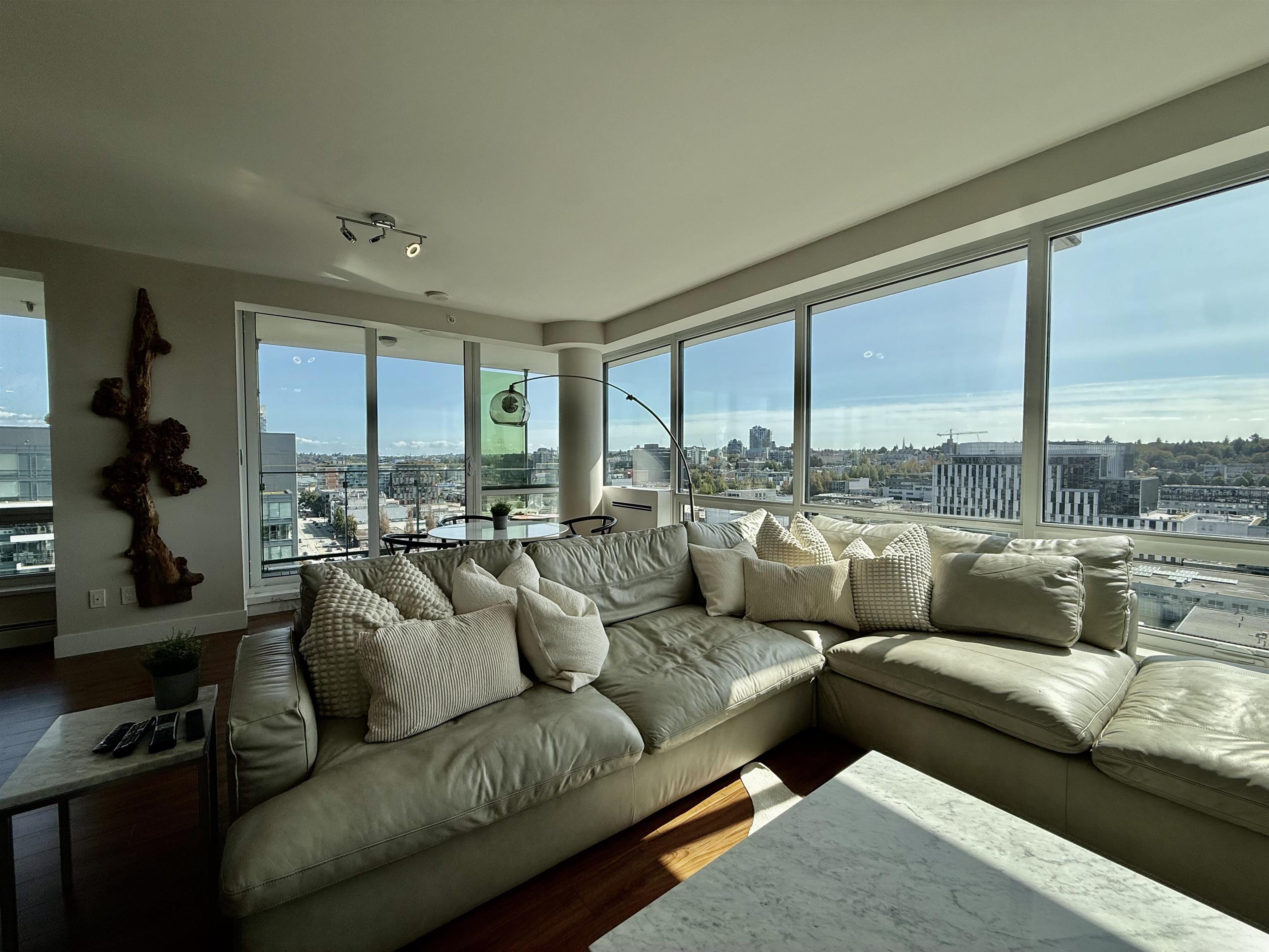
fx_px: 513
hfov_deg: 102.1
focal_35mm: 14
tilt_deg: -1.6
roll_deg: +0.5
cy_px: 476
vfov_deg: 85.7
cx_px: 634
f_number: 2.2
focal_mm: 2.22
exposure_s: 1/1431
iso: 50
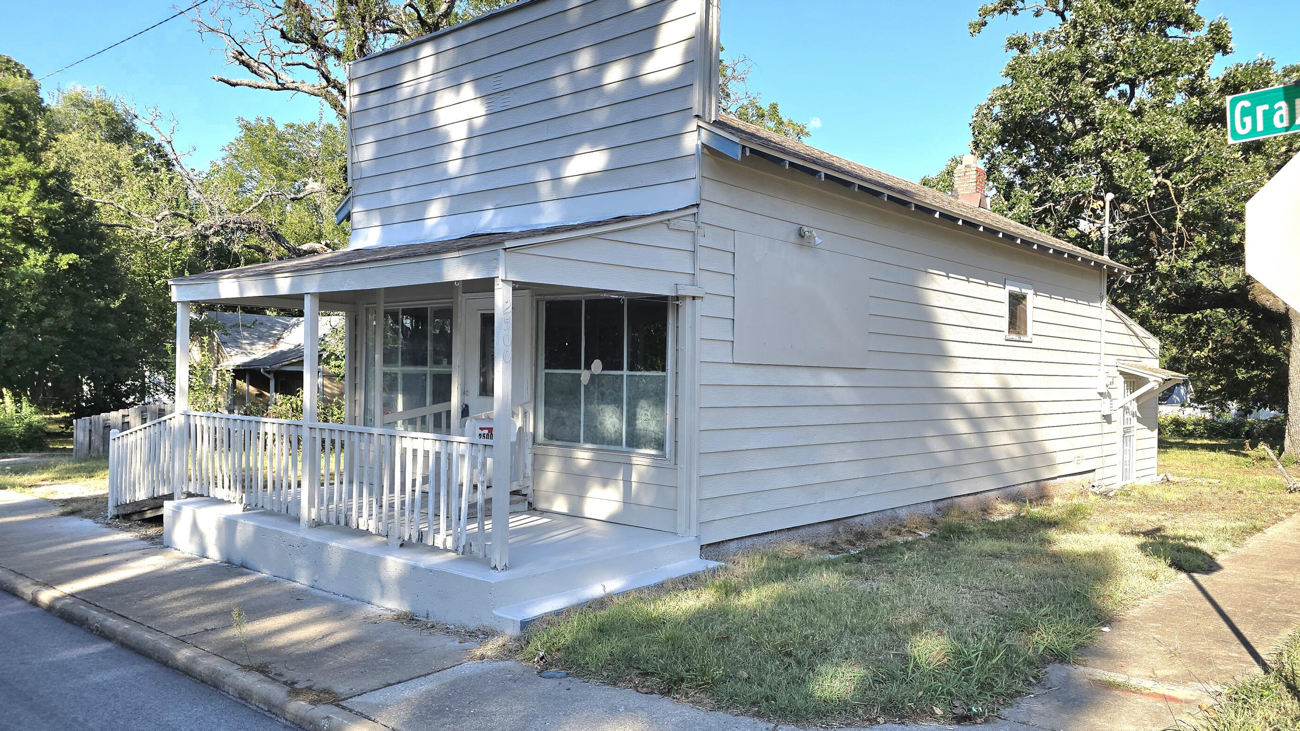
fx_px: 931
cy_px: 398
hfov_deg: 69.8
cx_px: 698
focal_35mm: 27
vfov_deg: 42.9
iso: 12
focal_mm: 6.3
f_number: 1.7
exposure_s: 1/435
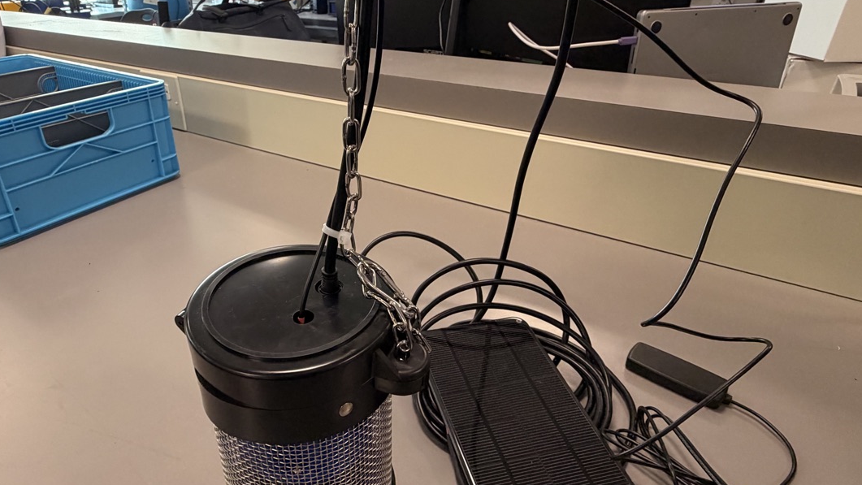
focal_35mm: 23
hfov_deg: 78.0
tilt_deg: -27.6
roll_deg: +1.2
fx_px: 526
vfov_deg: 49.4
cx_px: 358
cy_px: 215
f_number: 2.2
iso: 200
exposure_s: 1/99
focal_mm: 2.22
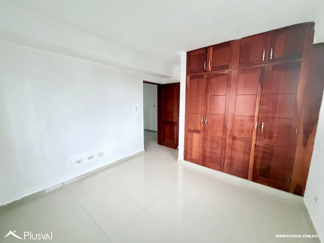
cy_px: 122
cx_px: 162
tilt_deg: -8.4
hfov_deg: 102.1
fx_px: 131
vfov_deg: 85.7
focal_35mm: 14
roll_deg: +0.0
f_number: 2.2
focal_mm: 2.22
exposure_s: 1/60
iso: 800
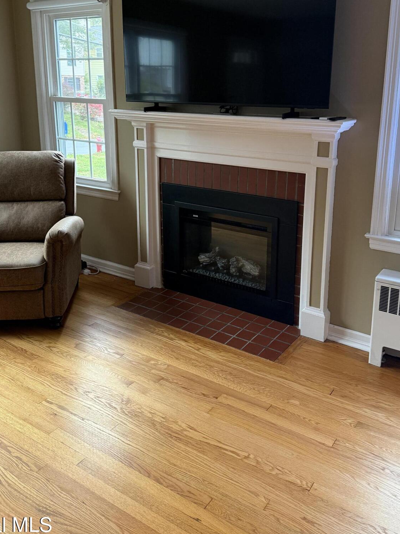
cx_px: 213
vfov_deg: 56.2
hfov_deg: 44.1
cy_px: 201
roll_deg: +0.2
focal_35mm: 32
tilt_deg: -11.1
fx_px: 493
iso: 320
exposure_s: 1/59
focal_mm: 6.76
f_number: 1.78
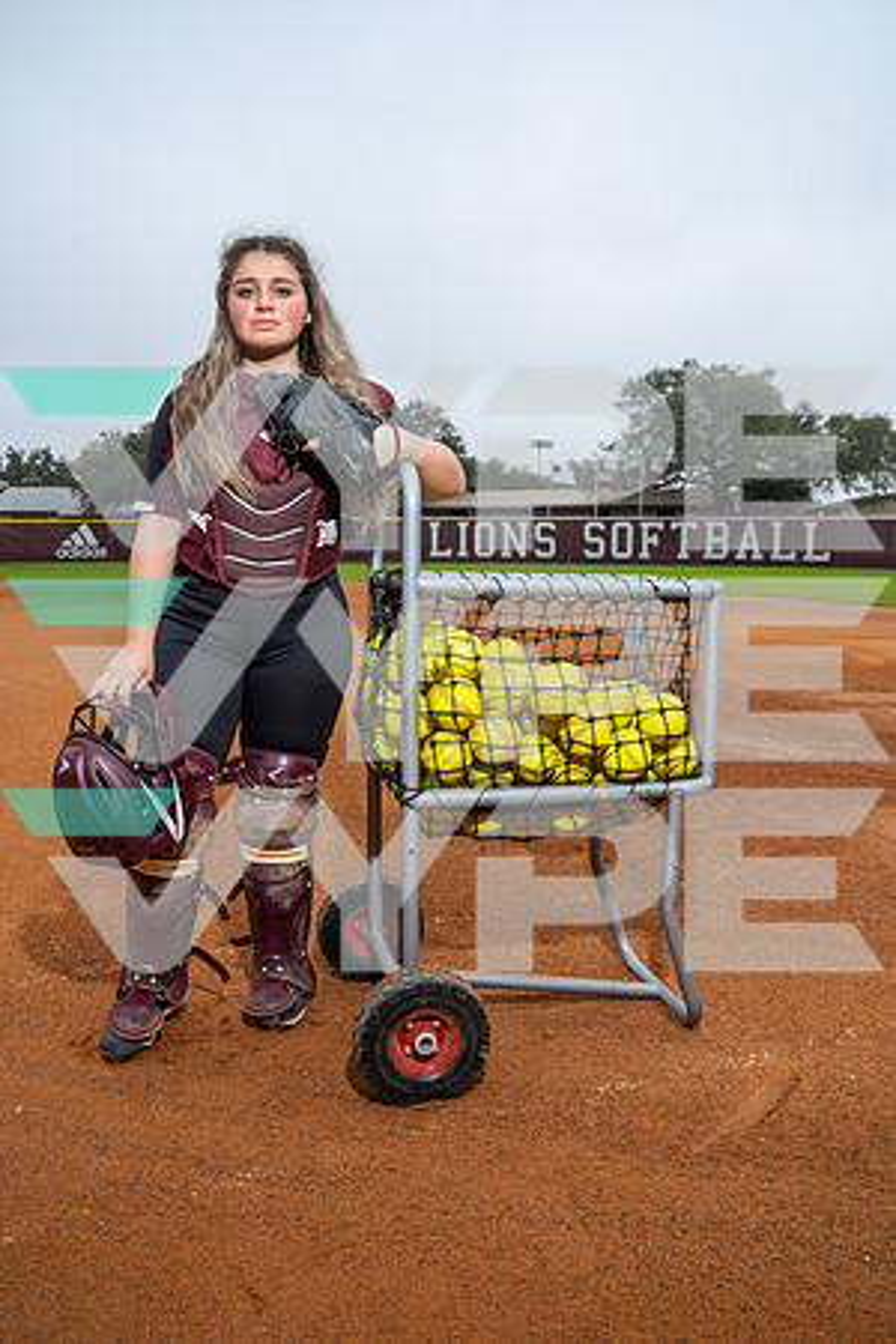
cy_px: 672
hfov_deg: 46.4
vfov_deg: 65.5
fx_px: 1045
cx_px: 448
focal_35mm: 28
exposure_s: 1/125
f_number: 7.1
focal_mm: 28
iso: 100
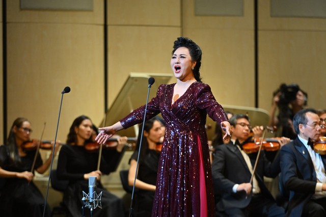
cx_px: 163
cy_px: 108
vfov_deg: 6.9
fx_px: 1810
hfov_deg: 10.3
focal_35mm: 200
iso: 1250
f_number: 3.2
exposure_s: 1/200
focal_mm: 200
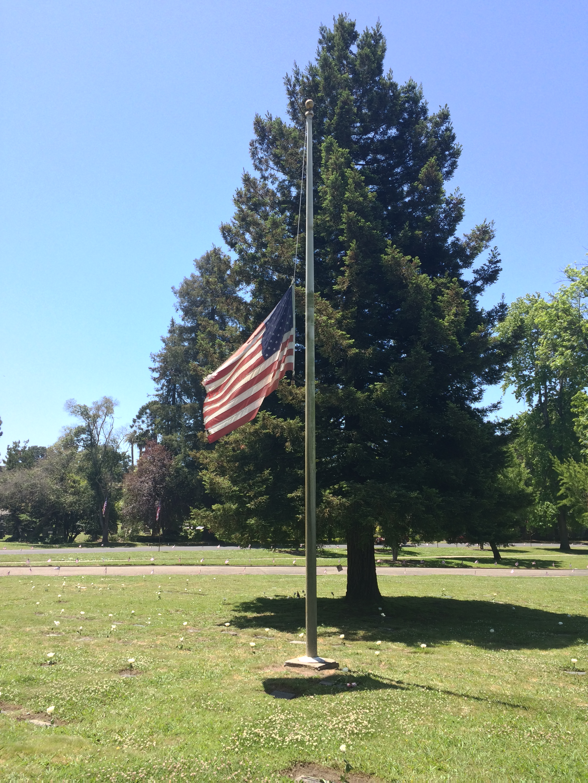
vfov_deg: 61.7
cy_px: 392
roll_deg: +1.8
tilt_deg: +9.8
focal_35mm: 29
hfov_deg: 48.2
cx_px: 294
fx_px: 657
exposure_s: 1/432
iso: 32
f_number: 2.2
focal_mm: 4.15
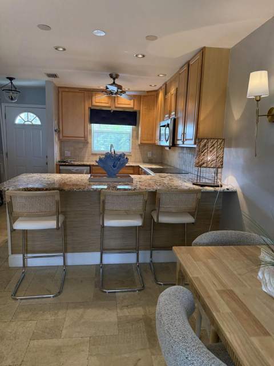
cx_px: 137
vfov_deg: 71.6
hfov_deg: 56.8
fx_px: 253
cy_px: 183
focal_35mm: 24
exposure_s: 1/120
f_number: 1.78
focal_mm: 6.76
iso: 320
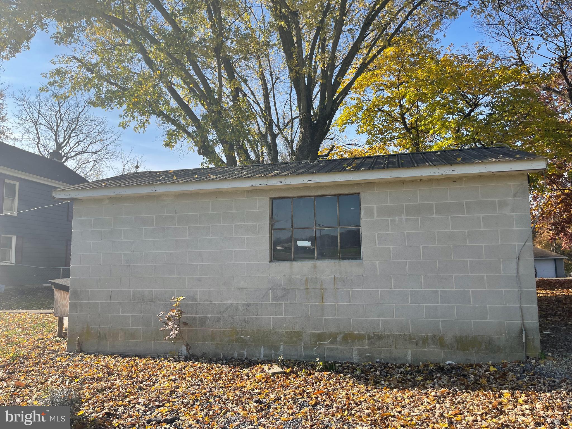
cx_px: 286
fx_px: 430
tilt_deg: +6.1
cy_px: 214
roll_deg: +0.5
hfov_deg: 67.3
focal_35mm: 26
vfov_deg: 53.1
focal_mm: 5.1
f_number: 1.6
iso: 32
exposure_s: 1/2083
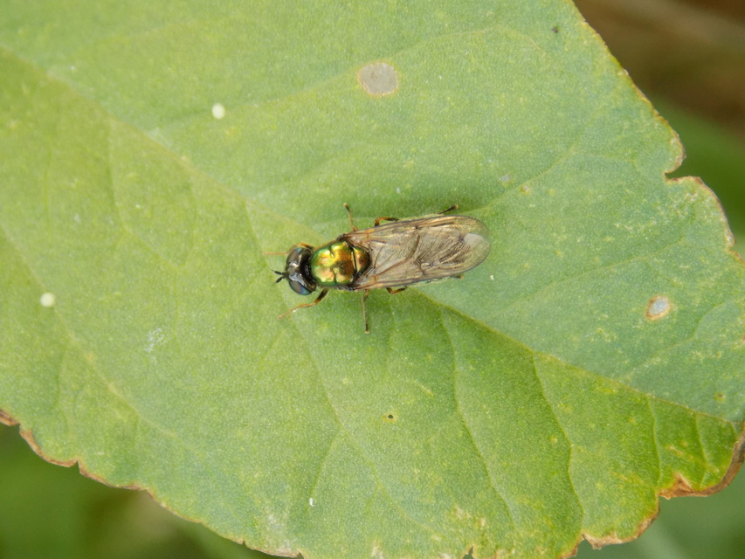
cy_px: 280
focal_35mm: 118
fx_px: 2540
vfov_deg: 12.6
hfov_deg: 16.7
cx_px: 372
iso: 220
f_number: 4.8
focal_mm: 20.9
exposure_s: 1/30
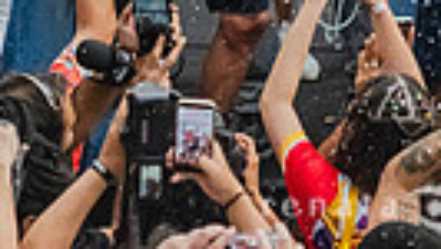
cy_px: -377
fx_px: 5382
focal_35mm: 460
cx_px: 428
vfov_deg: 2.6
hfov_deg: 4.7
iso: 2000
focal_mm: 67.1
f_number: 3.6
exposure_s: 1/2000
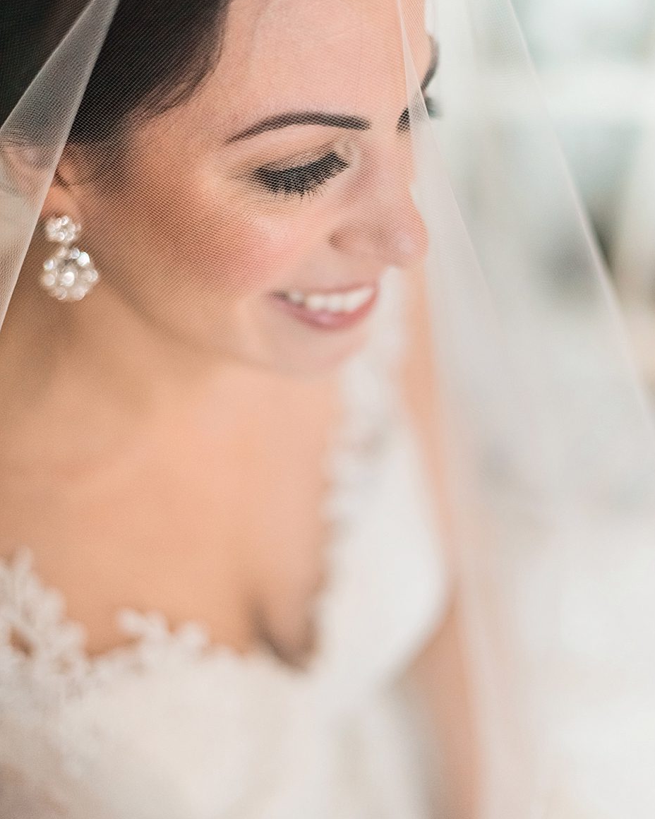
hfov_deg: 26.7
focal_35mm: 57
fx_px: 1381
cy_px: 379
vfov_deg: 33.0
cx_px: 331
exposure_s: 1/1600
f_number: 1.4
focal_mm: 50
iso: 640
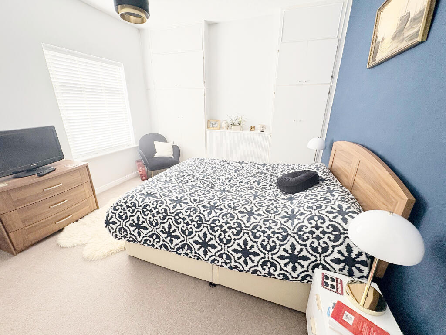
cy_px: 168
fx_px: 180
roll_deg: -0.3
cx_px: 223
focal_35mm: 14
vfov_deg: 85.7
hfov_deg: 102.1
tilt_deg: -19.3
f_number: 2.2
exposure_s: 1/99
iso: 250
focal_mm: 2.22
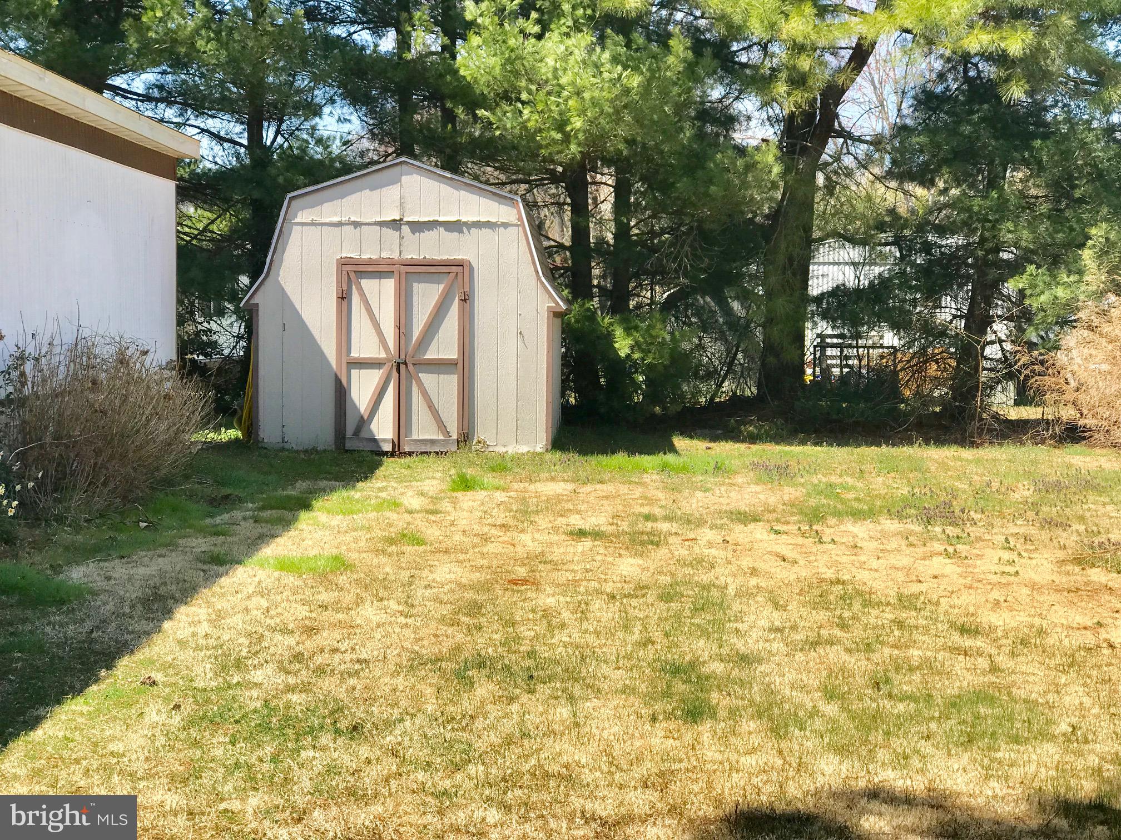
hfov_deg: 33.8
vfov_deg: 25.7
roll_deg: -0.9
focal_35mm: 57
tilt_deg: -2.7
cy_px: 420
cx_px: 560
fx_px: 1846
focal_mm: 6.6
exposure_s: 1/538
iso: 20
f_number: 2.8
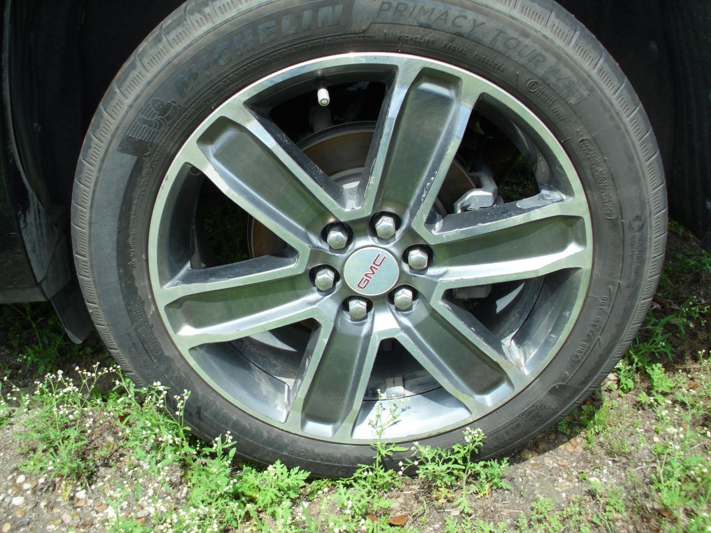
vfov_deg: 37.7
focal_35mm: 38
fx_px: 781
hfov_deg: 49.0
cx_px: 356
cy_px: 266
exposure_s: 1/490
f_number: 2.9
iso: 50
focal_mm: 6.3
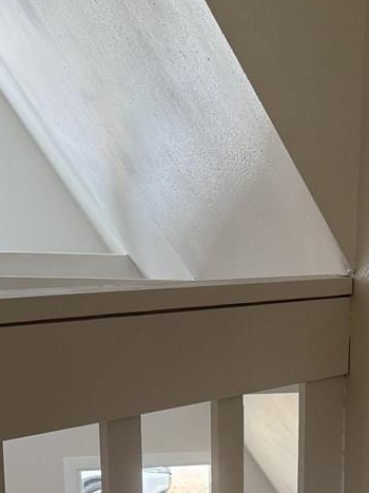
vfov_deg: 23.5
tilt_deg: -14.9
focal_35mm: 79
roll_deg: -3.8
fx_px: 1123
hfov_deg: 17.9
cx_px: 416
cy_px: 514
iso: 160
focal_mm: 6.76
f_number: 1.78
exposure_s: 1/127
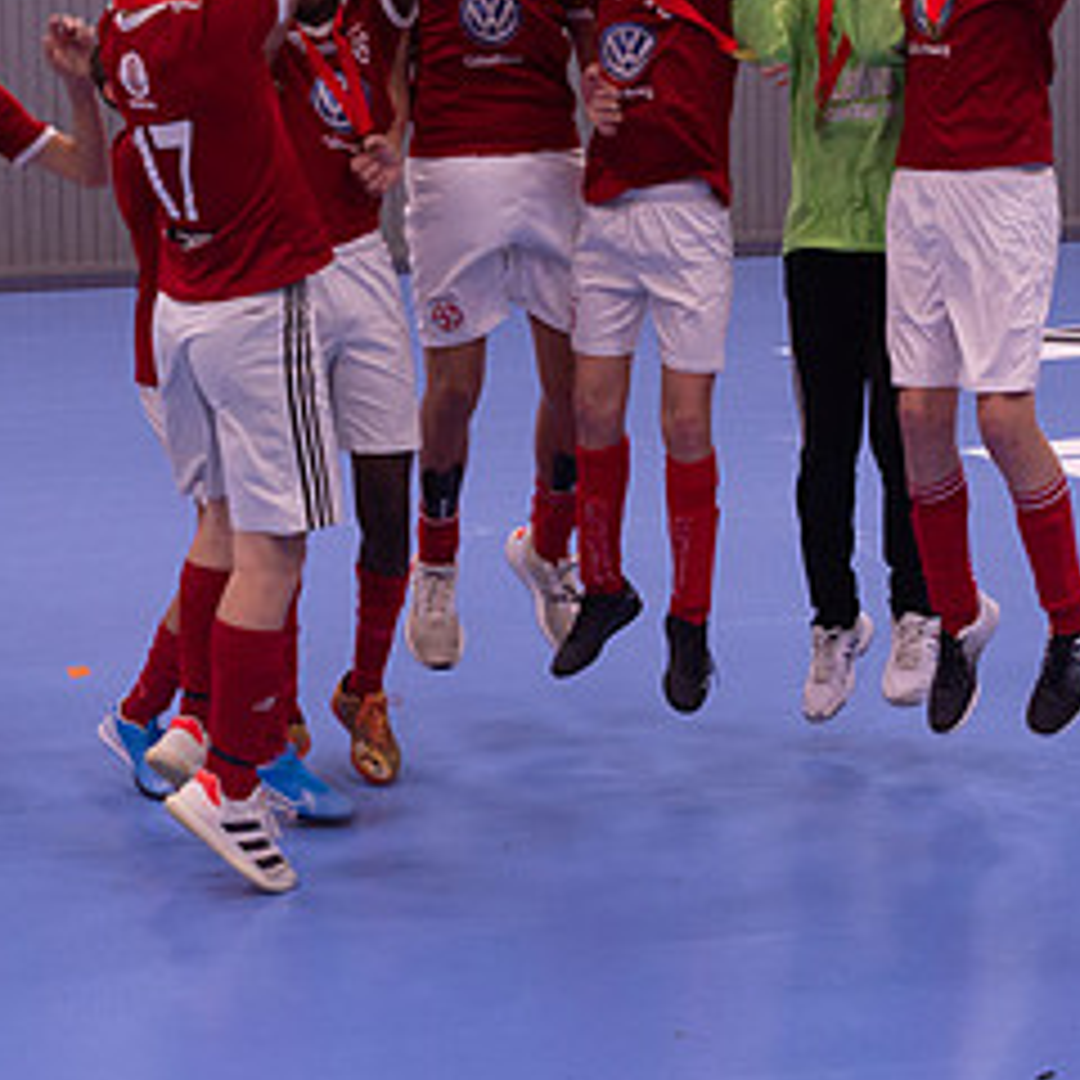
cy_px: 306
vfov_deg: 19.8
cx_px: 288
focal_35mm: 87
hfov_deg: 19.8
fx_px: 3071
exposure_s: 1/200
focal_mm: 40
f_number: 3.5
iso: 1800
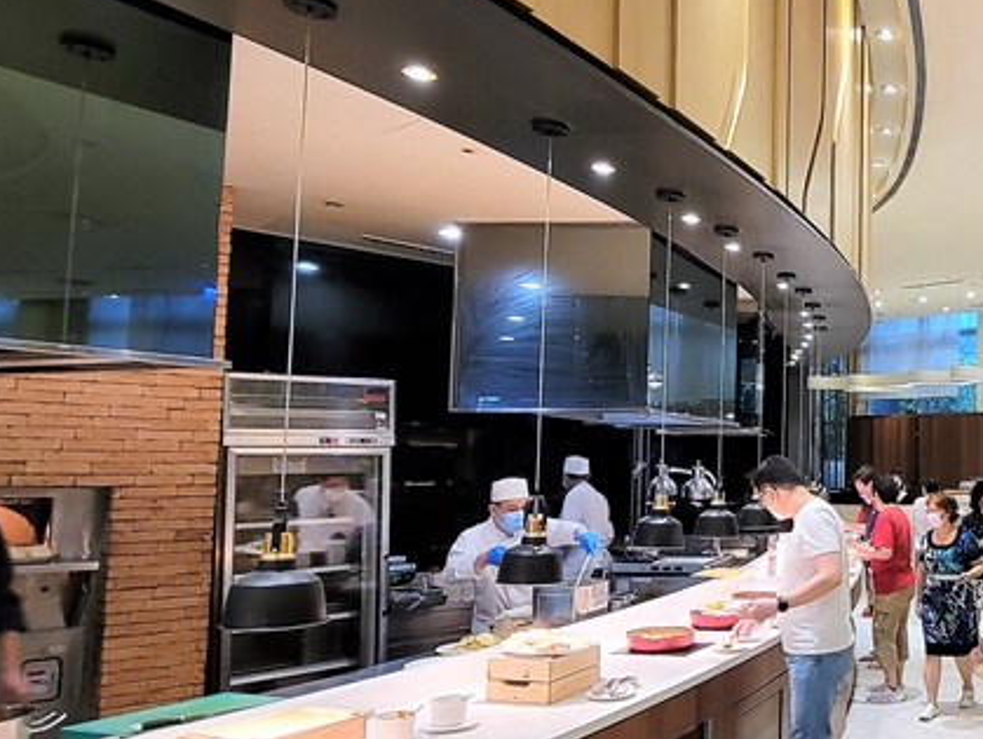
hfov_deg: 48.5
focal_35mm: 31
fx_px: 881
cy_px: 399
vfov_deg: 45.5
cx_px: 974
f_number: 2.2
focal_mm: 2.2
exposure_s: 1/60
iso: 200
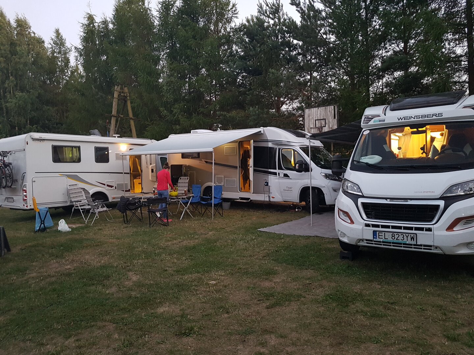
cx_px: 237
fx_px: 356
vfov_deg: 53.1
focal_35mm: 26
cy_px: 178
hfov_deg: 67.3
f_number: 1.7
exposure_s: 1/10
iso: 250
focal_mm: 4.2
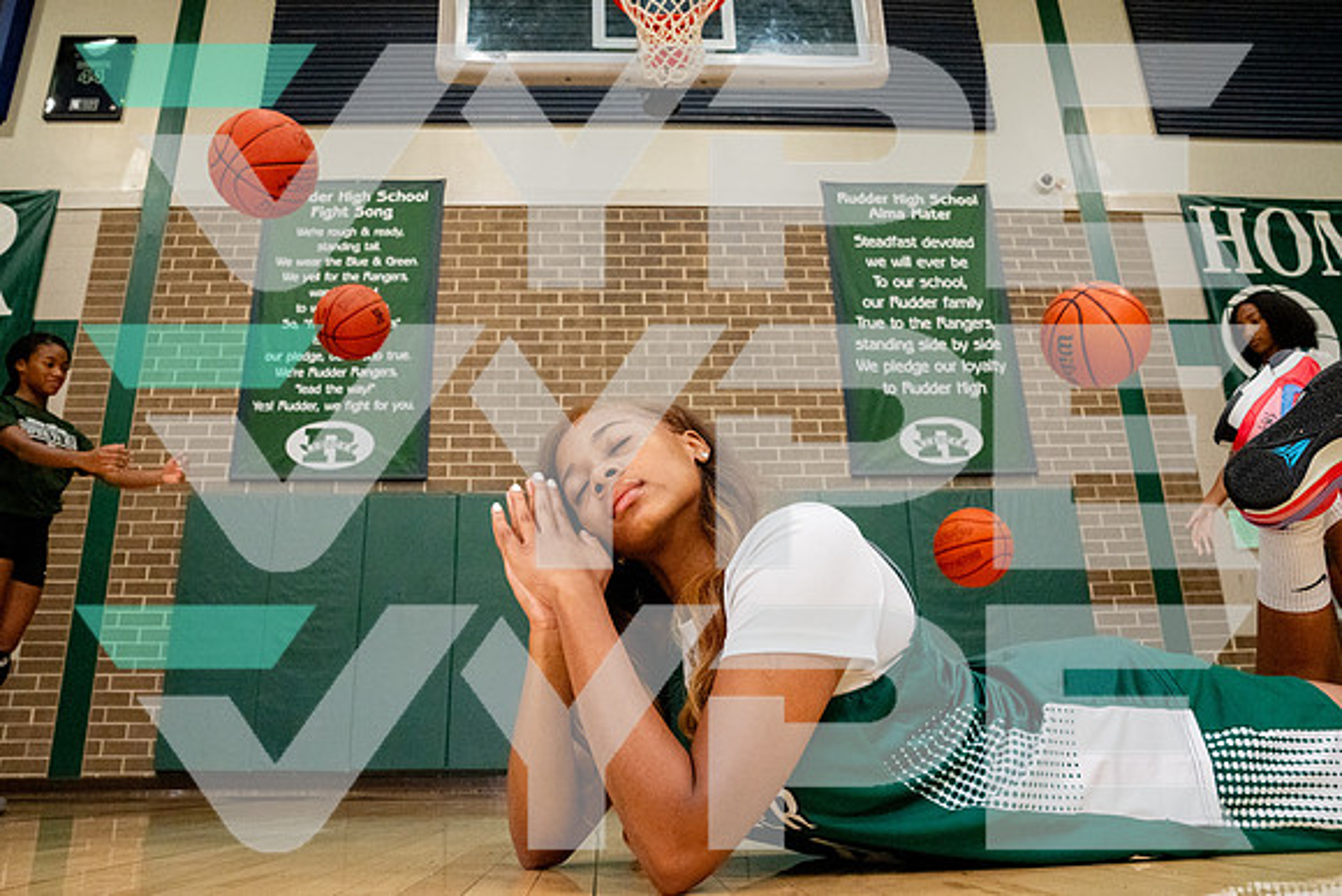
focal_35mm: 26
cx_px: 664
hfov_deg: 69.8
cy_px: 428
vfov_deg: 49.9
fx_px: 963
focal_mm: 24
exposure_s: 1/500
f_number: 7.1
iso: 10000
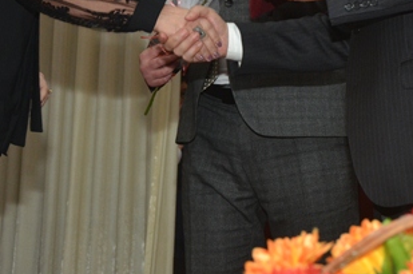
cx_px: 233
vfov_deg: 8.3
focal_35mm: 163
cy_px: -78
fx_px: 1867
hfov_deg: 12.6
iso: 640
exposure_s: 1/60
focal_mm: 42
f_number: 6.3
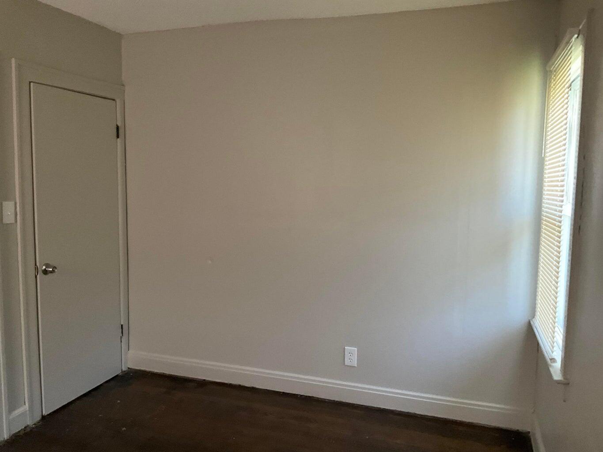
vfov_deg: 48.2
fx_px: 505
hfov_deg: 61.7
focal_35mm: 29
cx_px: 302
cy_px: 226
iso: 320
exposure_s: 1/59
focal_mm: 3
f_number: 1.8
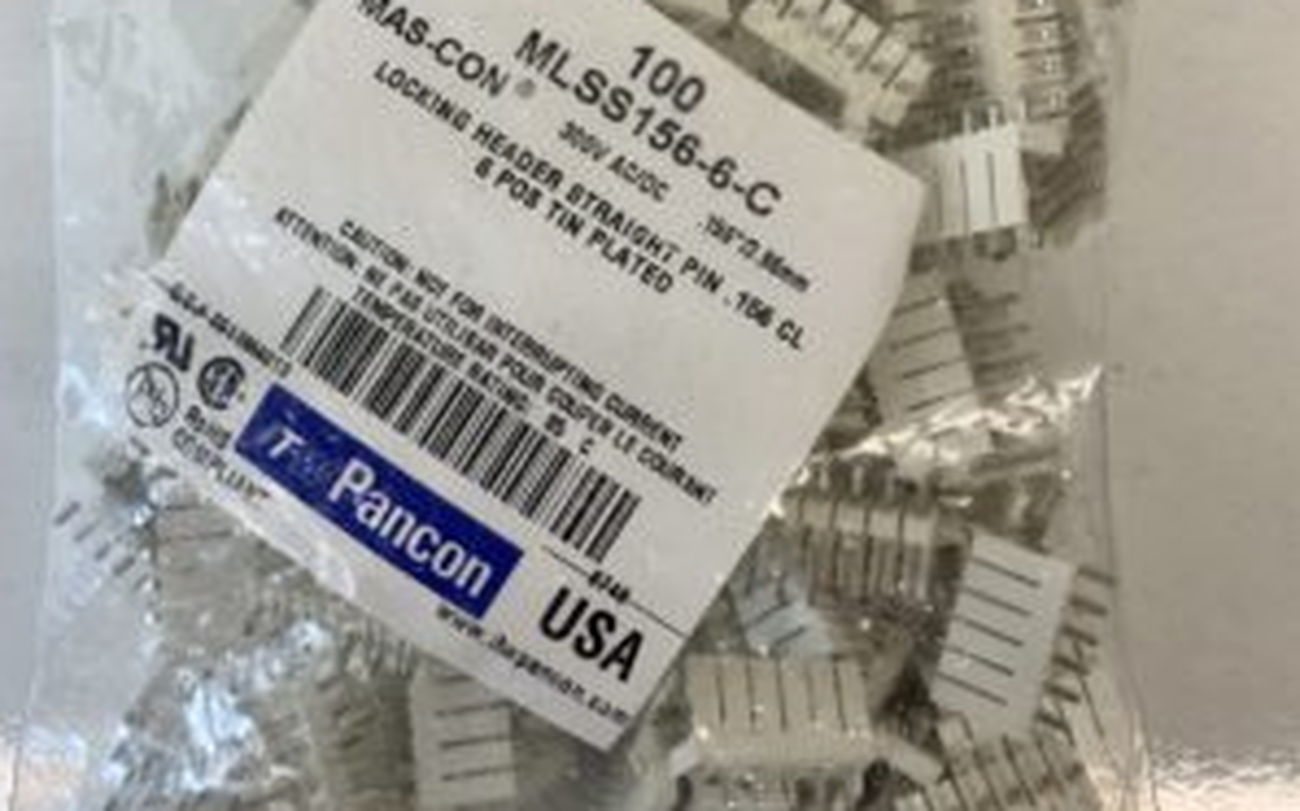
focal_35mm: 37
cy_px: 257
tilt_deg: -84.8
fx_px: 1310
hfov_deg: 52.8
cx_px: 650
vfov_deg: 34.0
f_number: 1.8
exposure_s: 1/100
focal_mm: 4.25
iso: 40
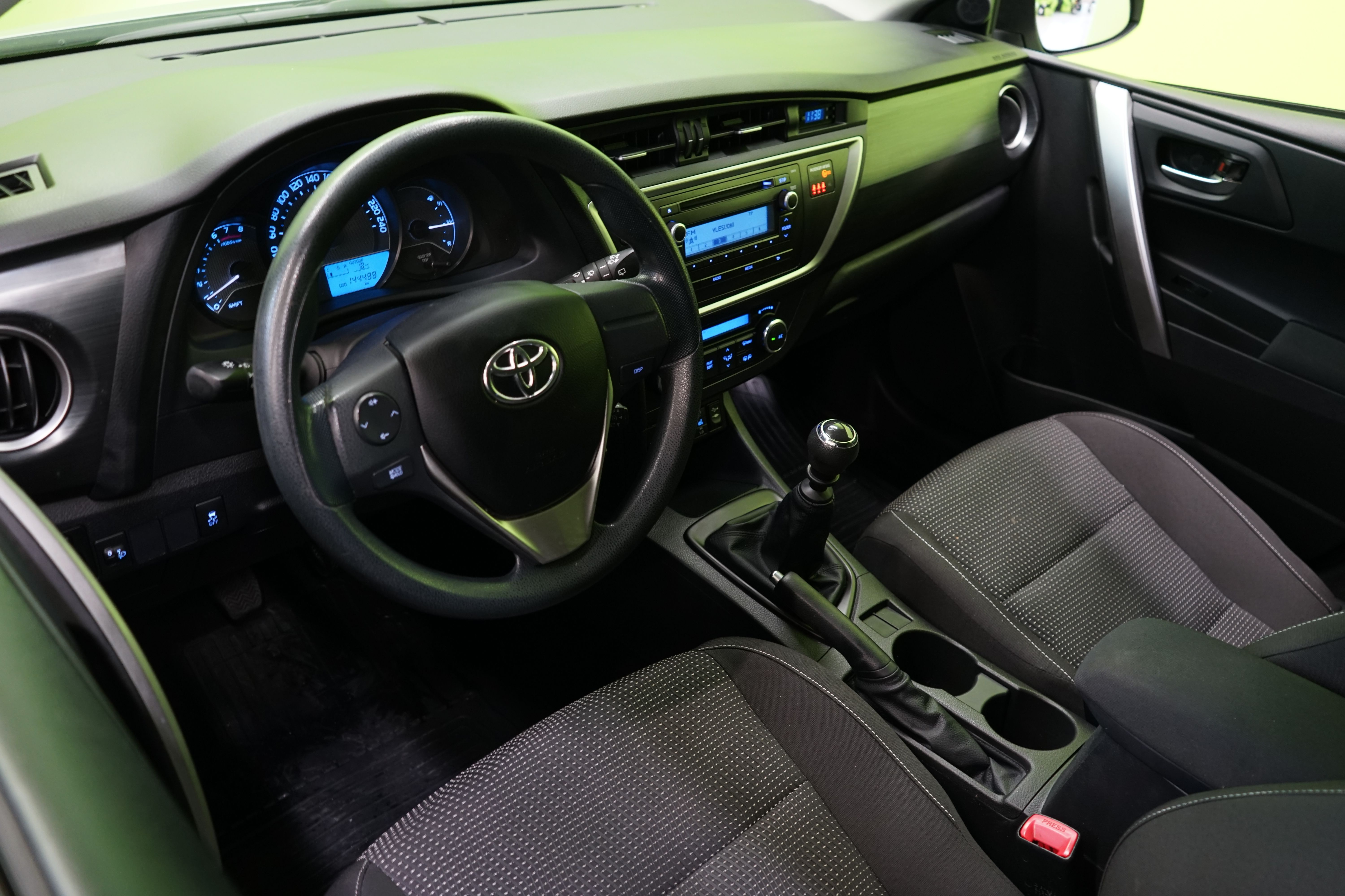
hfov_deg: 63.7
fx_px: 1083
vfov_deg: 45.0
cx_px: 672
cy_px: 448
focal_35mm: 29
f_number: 4.5
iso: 800
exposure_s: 1/10
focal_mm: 29
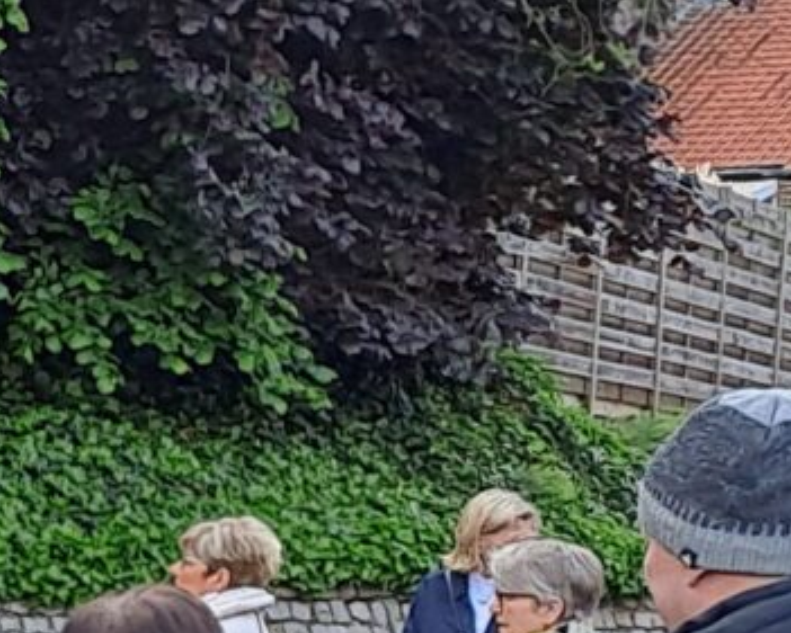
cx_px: -696
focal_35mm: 178
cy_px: 464
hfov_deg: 10.2
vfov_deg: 8.7
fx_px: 4168
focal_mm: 4.65
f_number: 1.8
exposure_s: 1/204
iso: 32
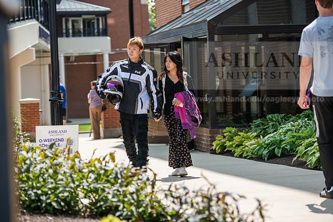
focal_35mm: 110
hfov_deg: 18.6
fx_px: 1018
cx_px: 166
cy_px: 111
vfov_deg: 12.5
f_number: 3.5
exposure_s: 1/500
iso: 80
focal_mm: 110
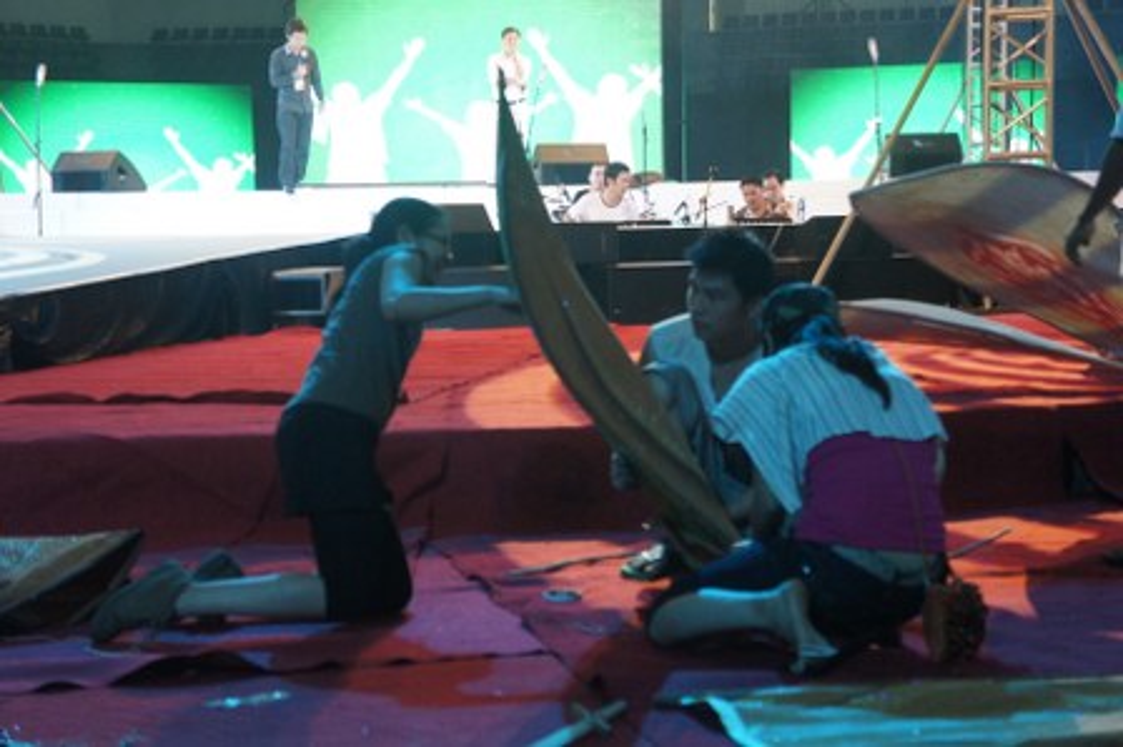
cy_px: 374
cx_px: 562
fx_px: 2385
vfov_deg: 17.8
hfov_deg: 26.5
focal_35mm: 76
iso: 1600
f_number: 5
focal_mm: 51
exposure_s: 1/80
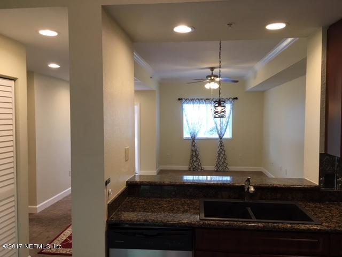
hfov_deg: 61.7
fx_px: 287
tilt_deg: -1.2
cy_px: 128
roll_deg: +0.3
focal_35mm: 29
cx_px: 171
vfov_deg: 48.2
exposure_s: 1/30
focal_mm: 4.15
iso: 50
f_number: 2.2
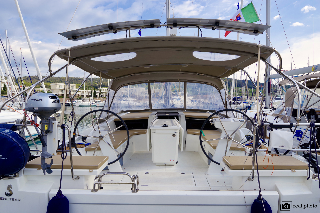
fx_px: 231
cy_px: 106
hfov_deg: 69.4
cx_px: 160
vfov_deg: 49.6
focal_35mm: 26
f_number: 13
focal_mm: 26
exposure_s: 1/125
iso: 200
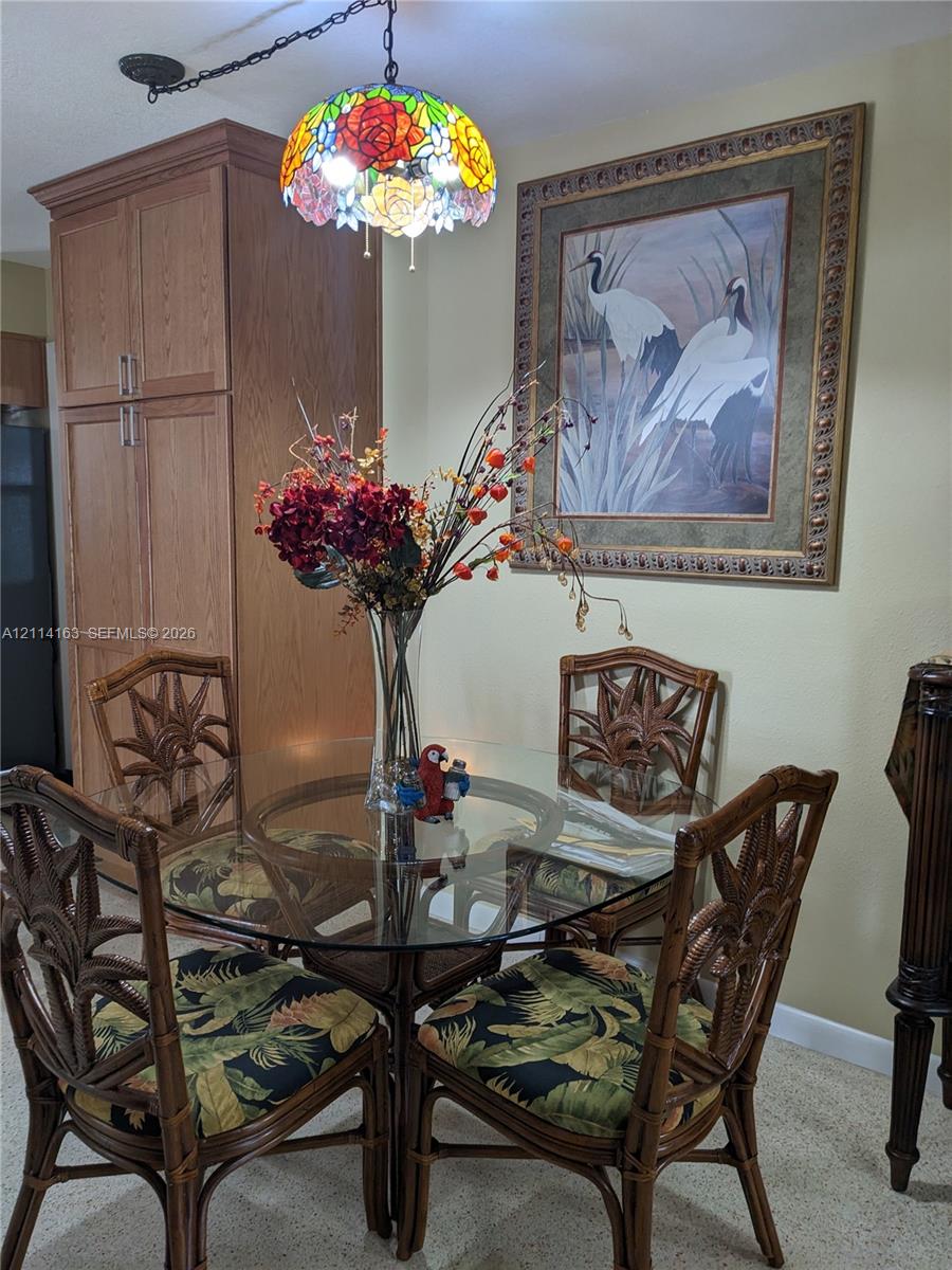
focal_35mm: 27
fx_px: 990
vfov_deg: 65.3
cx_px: 476
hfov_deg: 51.4
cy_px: 635
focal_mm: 4.38
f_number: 1.73
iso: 56
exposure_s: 1/24
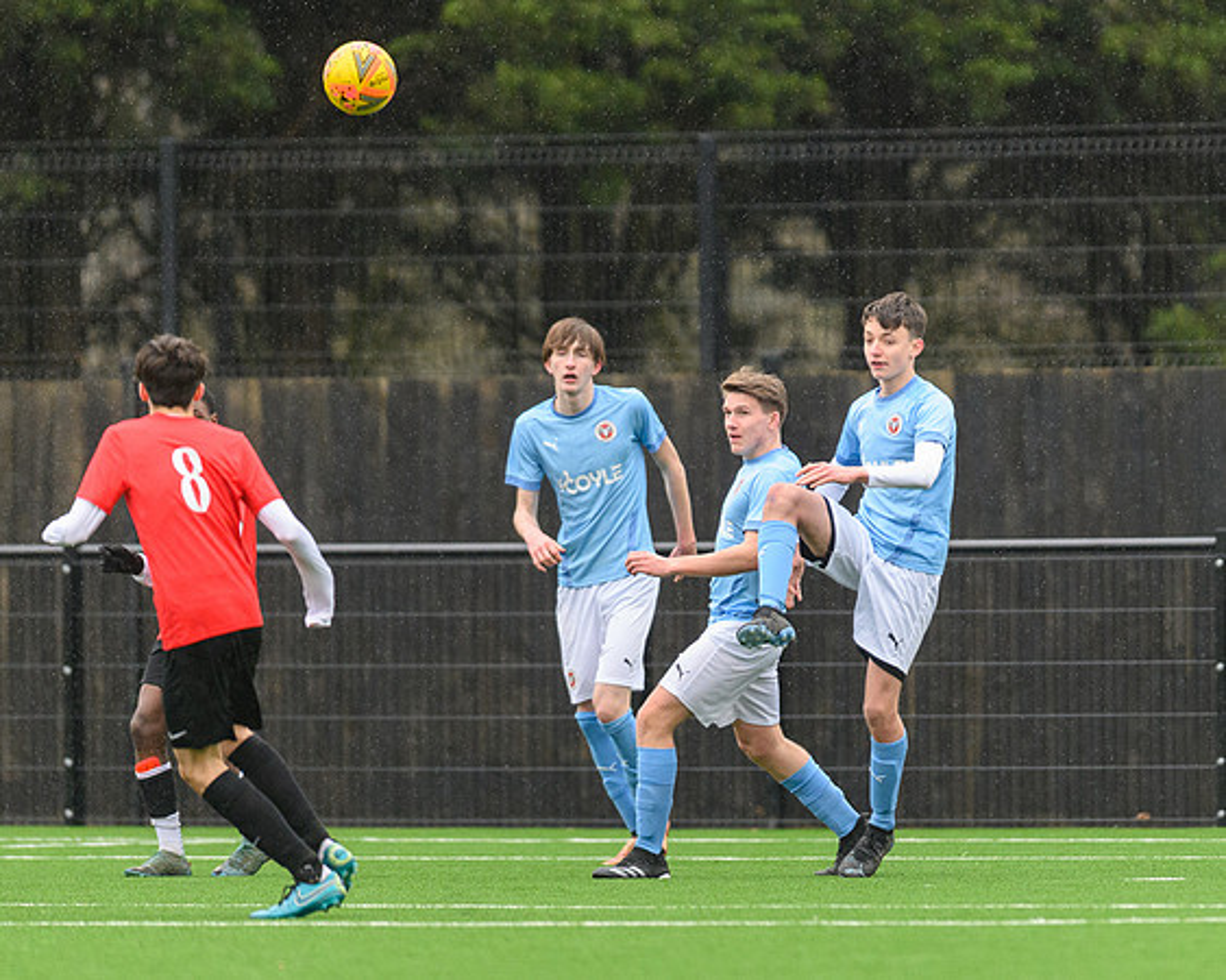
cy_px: 482
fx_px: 23911
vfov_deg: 2.3
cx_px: 813
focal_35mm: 659
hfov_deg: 2.9
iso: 3200
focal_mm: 400
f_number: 2.8
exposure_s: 1/2000
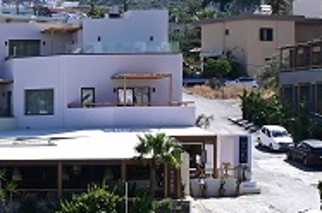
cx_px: -91
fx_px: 1520
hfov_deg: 11.8
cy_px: 289
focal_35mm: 170
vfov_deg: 7.9
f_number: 8
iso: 110
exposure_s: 1/250
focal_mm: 26.5
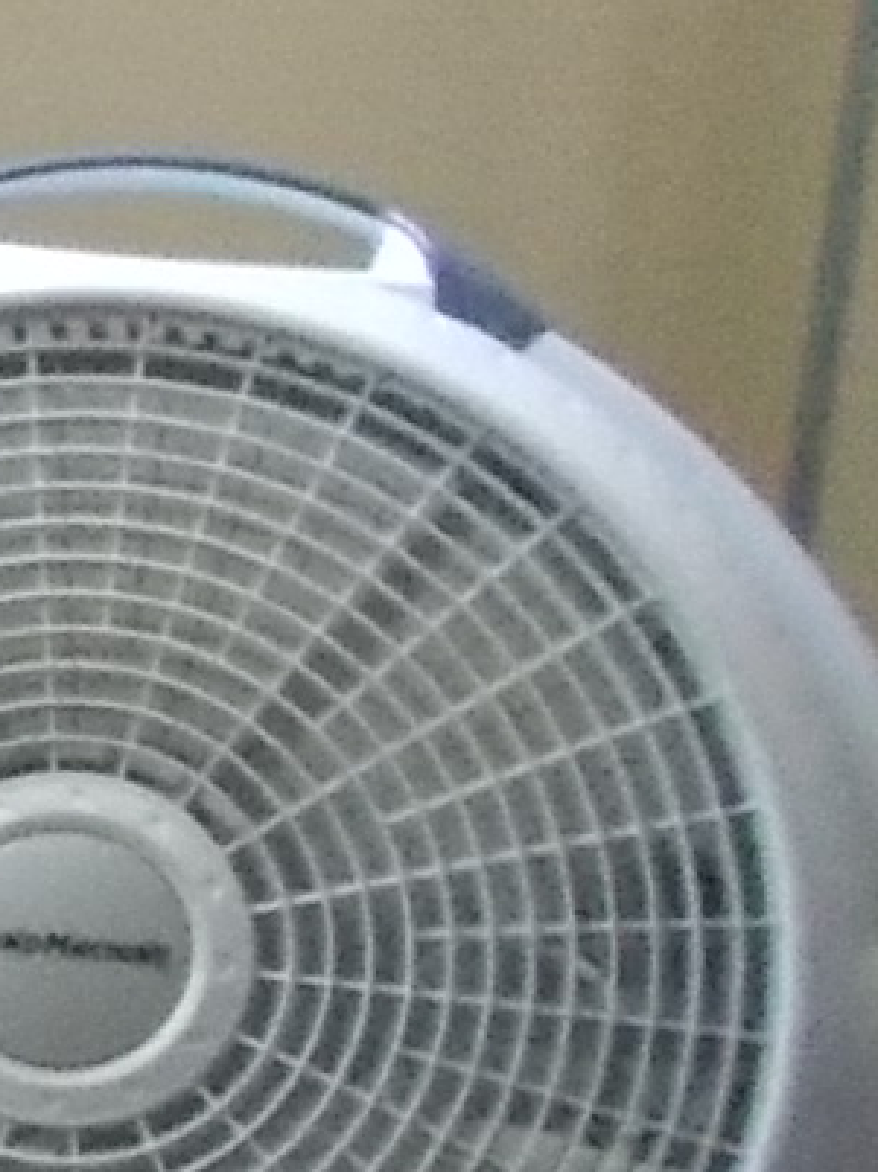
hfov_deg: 7.2
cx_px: -2406
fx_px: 5552
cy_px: 822
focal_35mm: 164
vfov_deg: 12.0
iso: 400
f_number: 3.3
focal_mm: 4.1
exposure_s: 1/13
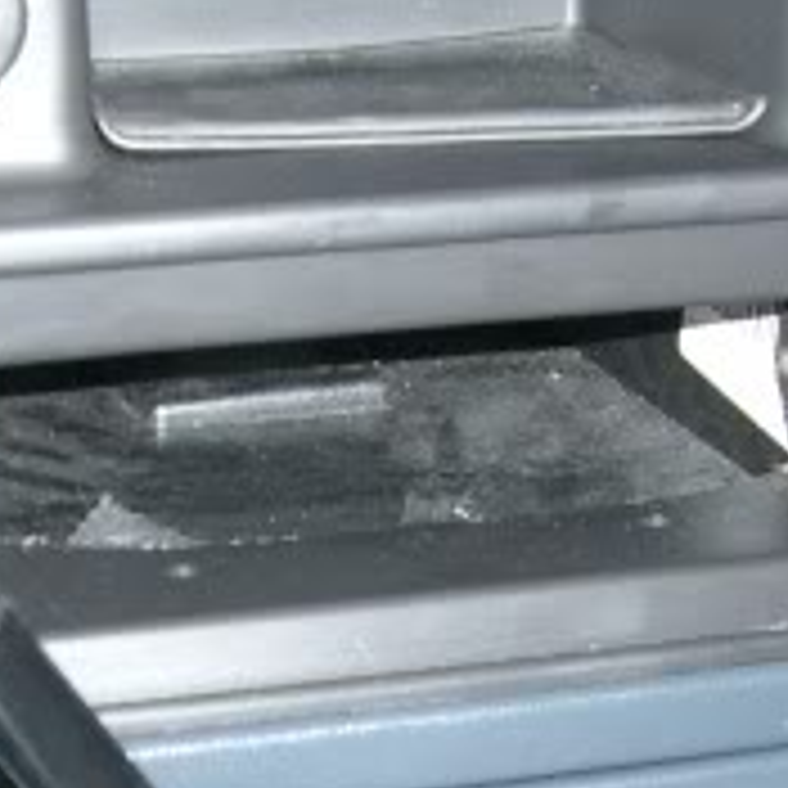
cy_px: 811
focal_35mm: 123
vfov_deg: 13.9
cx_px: 230
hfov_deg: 14.1
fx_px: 3168
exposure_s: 1/60
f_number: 2.7
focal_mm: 6.2
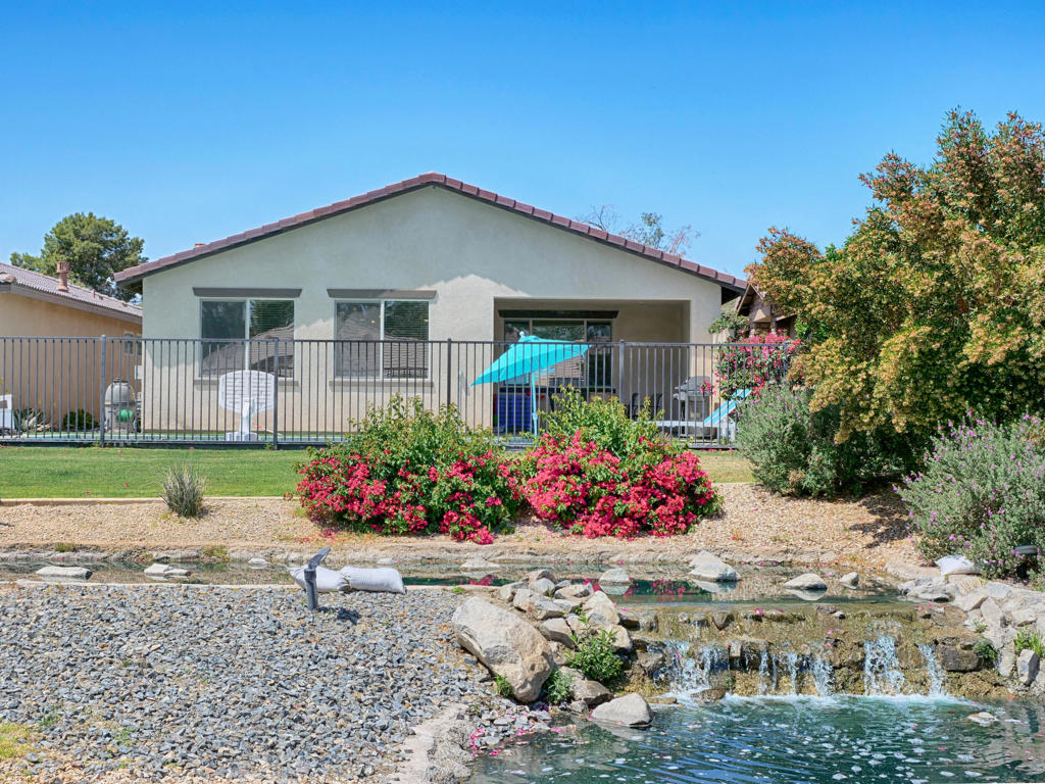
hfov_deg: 41.2
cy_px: 392
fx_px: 1389
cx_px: 522
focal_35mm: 46
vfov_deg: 31.5
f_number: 7.1
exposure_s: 1/640
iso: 200
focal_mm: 23
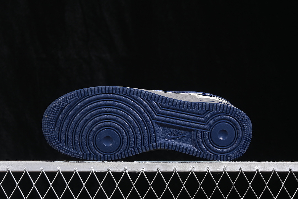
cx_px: 149
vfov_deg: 18.2
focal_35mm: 75
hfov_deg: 27.0
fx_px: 621
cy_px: 100
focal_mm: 50
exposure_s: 1/60
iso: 160
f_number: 6.3
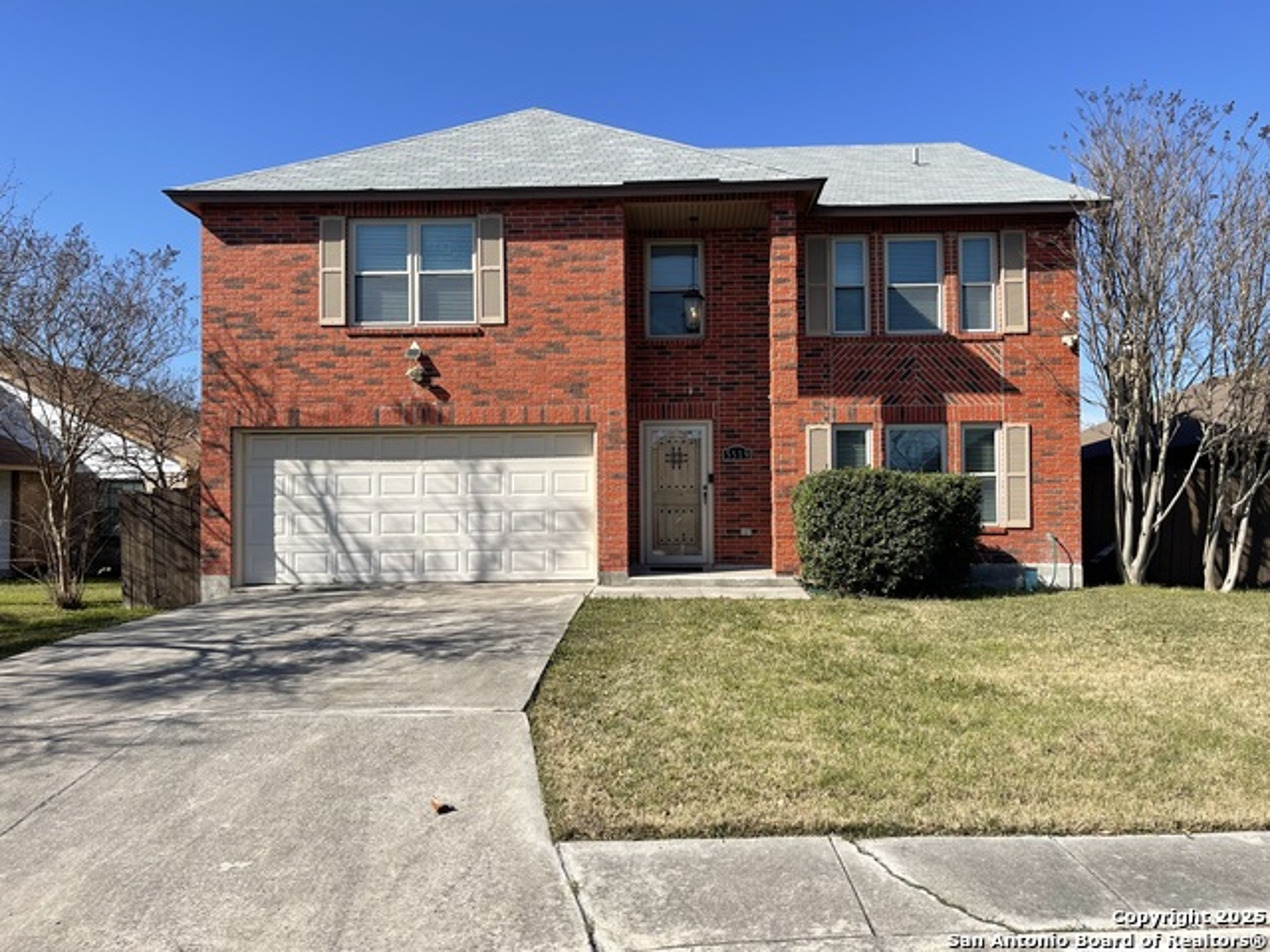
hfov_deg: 67.3
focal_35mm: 26
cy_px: 476
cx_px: 635
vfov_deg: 53.1
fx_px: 954
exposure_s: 1/2924
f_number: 1.6
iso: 32
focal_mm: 5.1
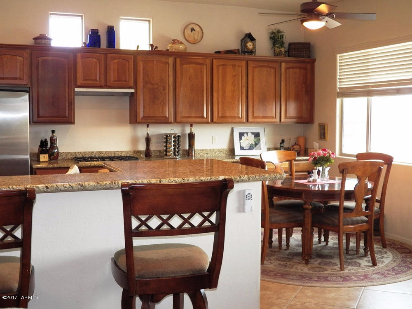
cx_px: 206
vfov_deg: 32.9
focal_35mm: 44
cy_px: 154
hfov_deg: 42.9
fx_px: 524
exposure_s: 1/50
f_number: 3.2
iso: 125
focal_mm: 7.9
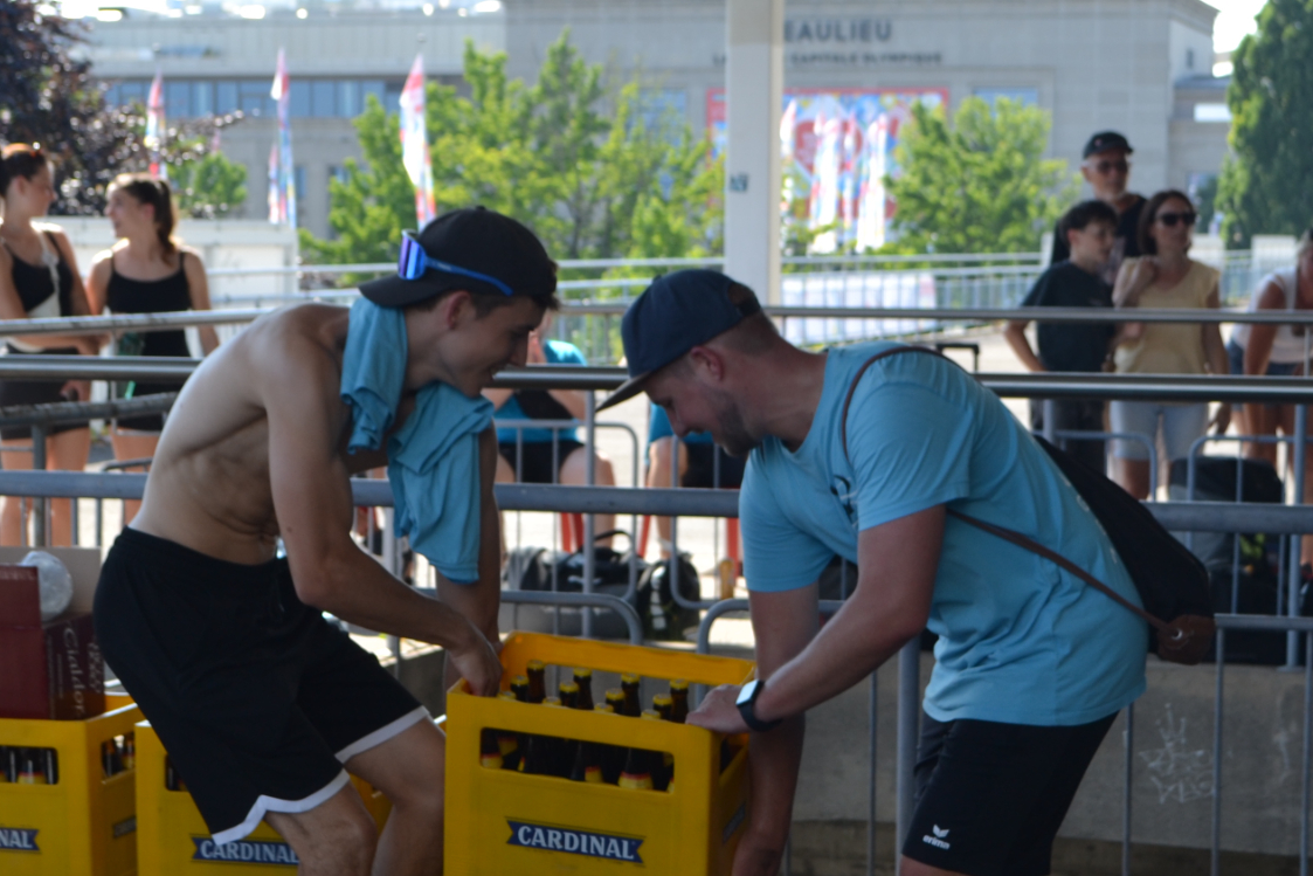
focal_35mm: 93
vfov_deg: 14.6
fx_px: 3392
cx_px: 649
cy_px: 659
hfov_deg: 21.9
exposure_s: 1/125
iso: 100
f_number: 5.6
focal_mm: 34
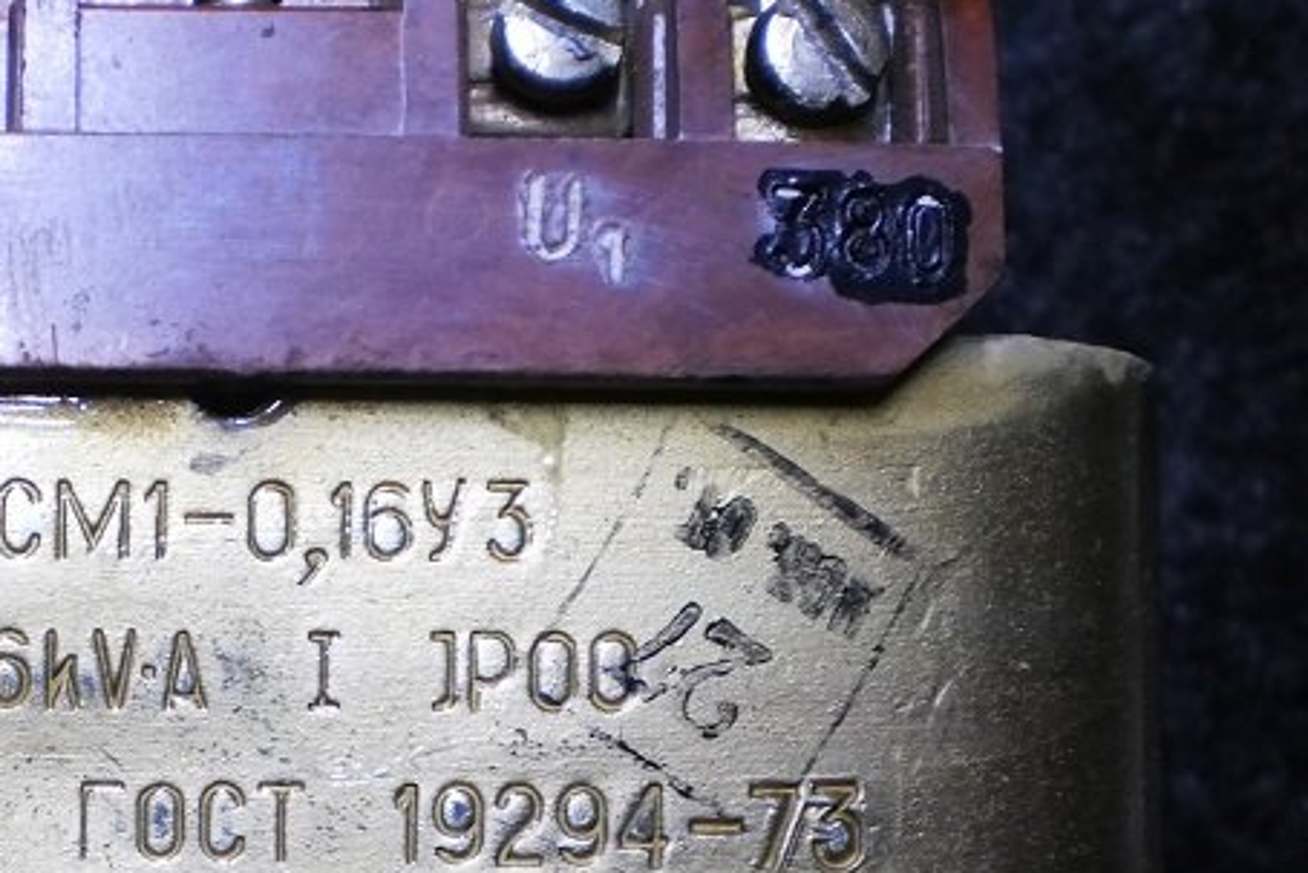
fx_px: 2399
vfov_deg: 20.4
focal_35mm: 66
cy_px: 712
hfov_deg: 29.6
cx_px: 202
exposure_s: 1/50
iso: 100
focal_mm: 6.3
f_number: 3.1
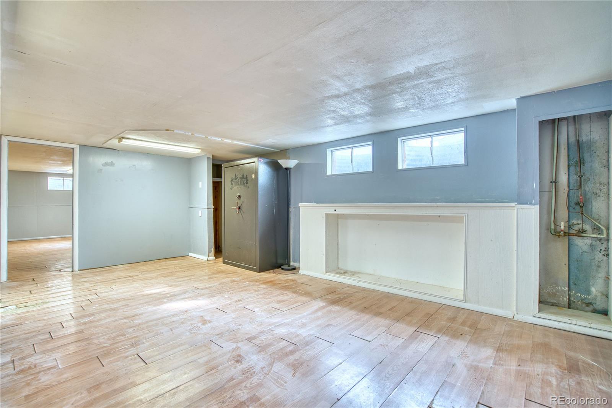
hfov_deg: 96.7
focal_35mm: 16
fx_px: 272
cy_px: 204
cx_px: 306
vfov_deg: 73.8
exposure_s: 1/20
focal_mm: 16
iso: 500
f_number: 4
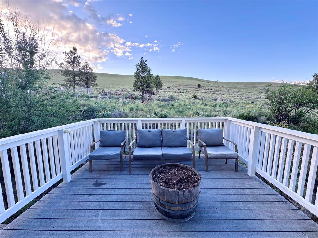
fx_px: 129
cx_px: 159
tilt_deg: -7.5
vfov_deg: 85.7
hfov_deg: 102.1
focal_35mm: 14
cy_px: 119
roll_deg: +0.0
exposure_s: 1/99
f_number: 2.2
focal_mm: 2.22
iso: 40
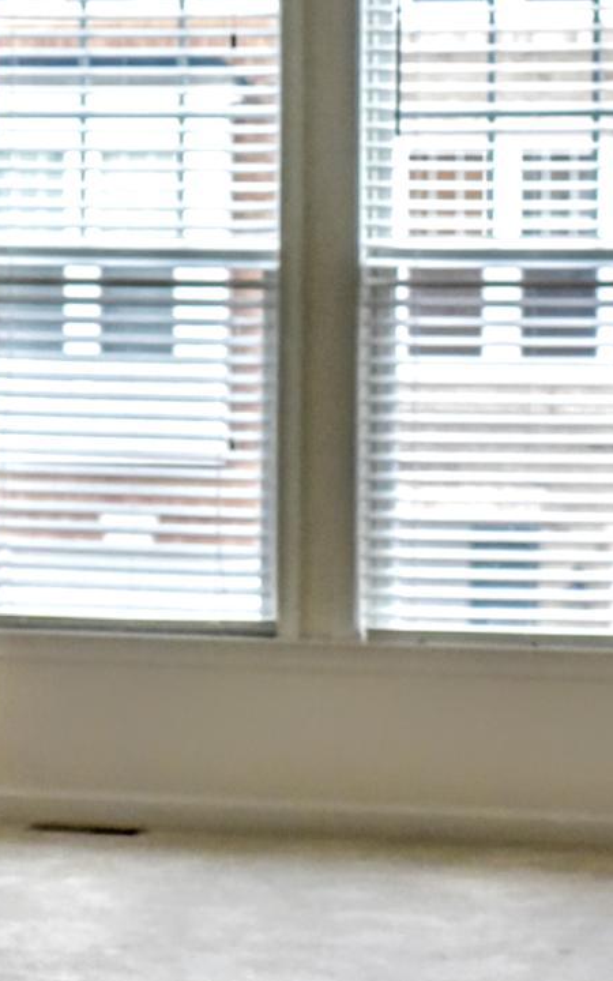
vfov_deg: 14.4
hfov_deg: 9.0
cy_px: 407
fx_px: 3876
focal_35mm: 145
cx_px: 312
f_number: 4
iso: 8000
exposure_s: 1/4000
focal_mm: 50
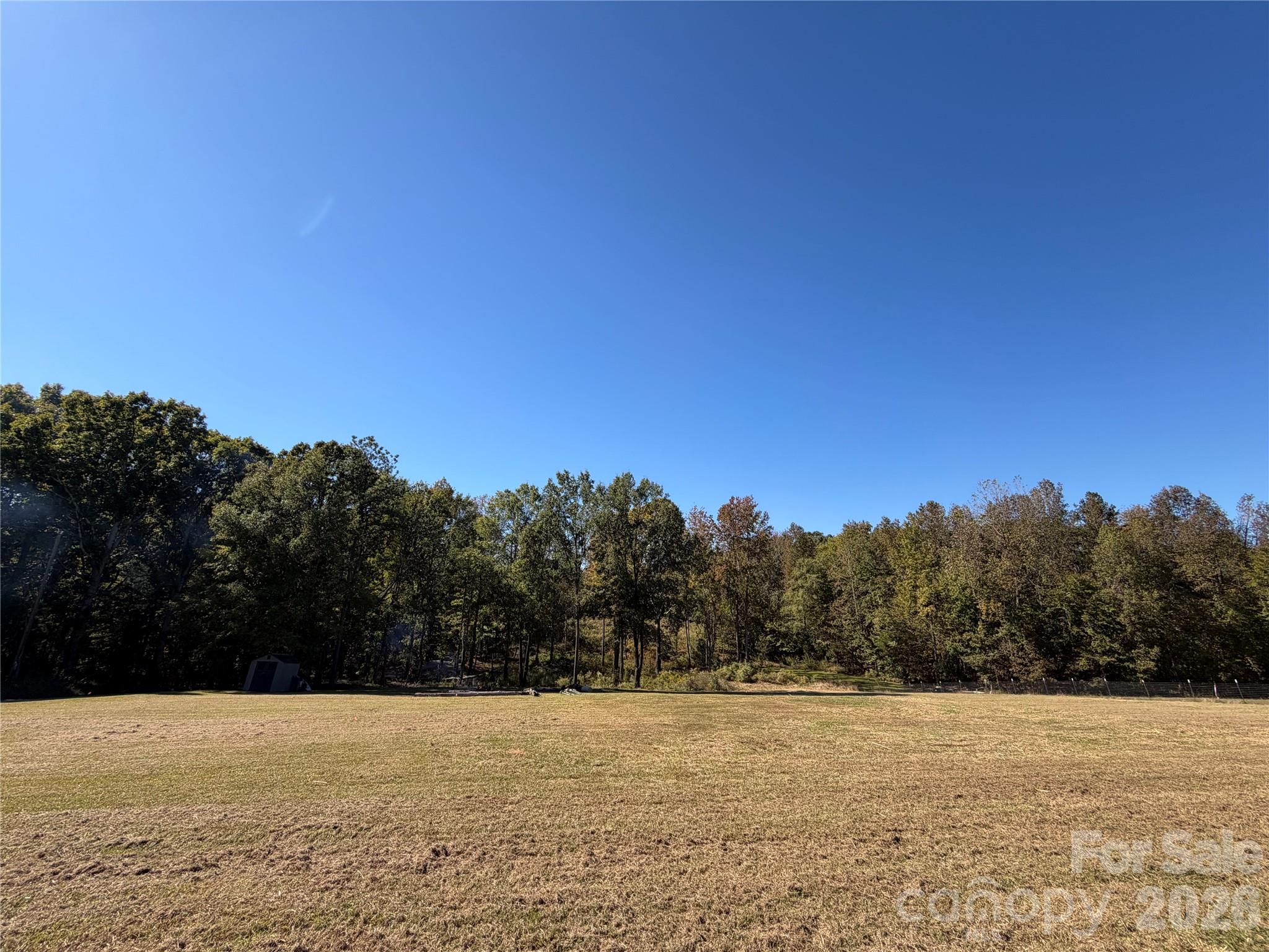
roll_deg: -0.9
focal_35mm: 14
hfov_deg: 102.1
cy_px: 476
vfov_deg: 85.7
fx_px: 513
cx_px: 634
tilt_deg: +16.2
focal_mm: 2.22
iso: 25
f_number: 2.2
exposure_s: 1/770
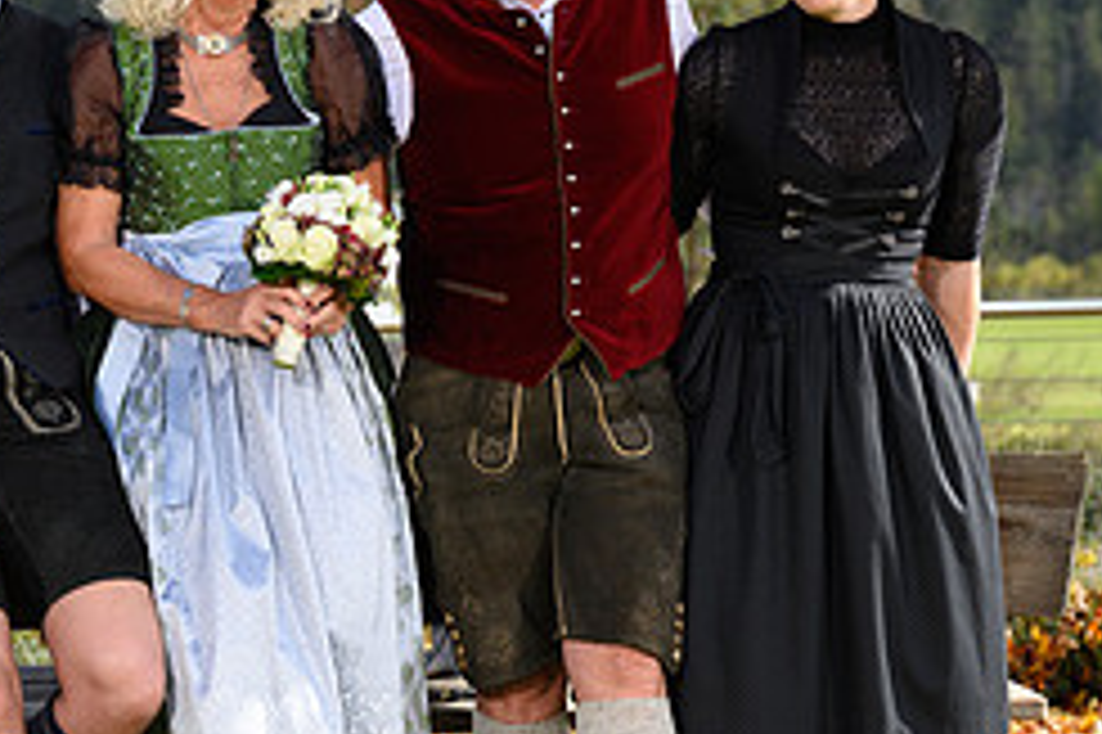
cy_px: 320
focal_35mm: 123
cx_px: 301
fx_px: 3763
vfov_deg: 11.1
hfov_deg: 16.6
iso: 100
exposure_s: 1/1000
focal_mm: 52
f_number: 2.8
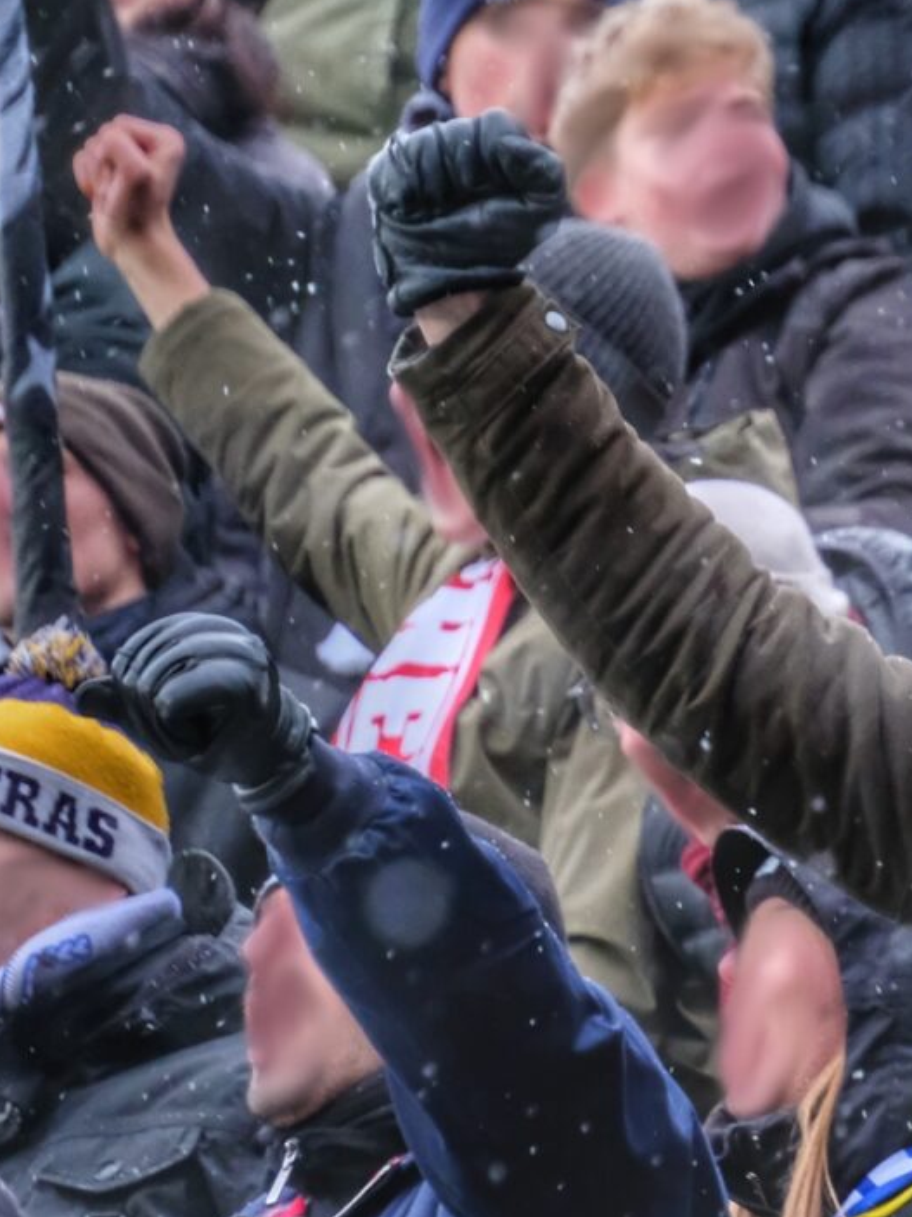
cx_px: 1291
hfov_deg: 3.0
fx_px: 17148
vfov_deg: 4.1
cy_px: 626
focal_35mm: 488
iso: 6400
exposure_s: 1/180
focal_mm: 148.6
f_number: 5.6
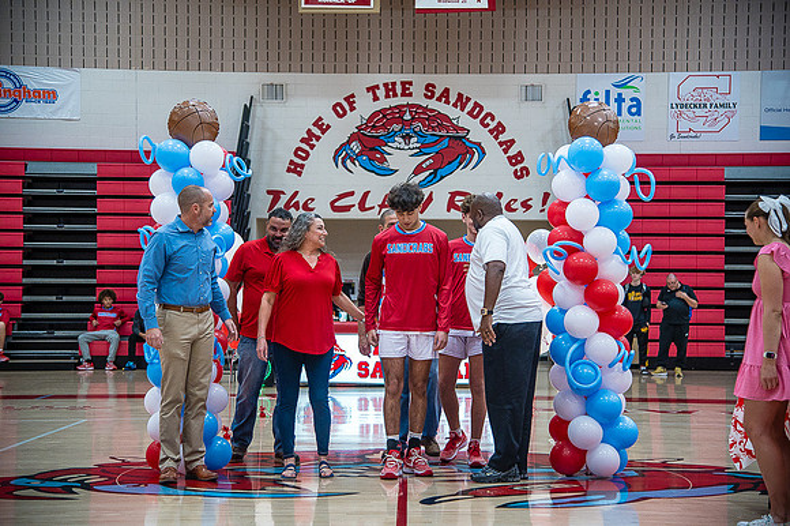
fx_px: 1447
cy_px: 263
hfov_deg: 30.5
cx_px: 395
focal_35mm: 66
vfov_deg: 20.6
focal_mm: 66
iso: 2000
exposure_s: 1/320
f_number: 4
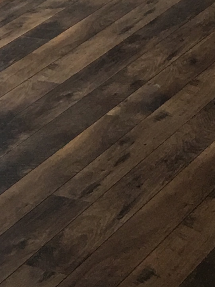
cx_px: -92
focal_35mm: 162
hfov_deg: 9.0
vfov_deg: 11.1
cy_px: -293
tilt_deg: -4.4
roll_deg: +5.5
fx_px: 1342
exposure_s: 1/40
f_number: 2.2
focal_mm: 4.15
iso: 32
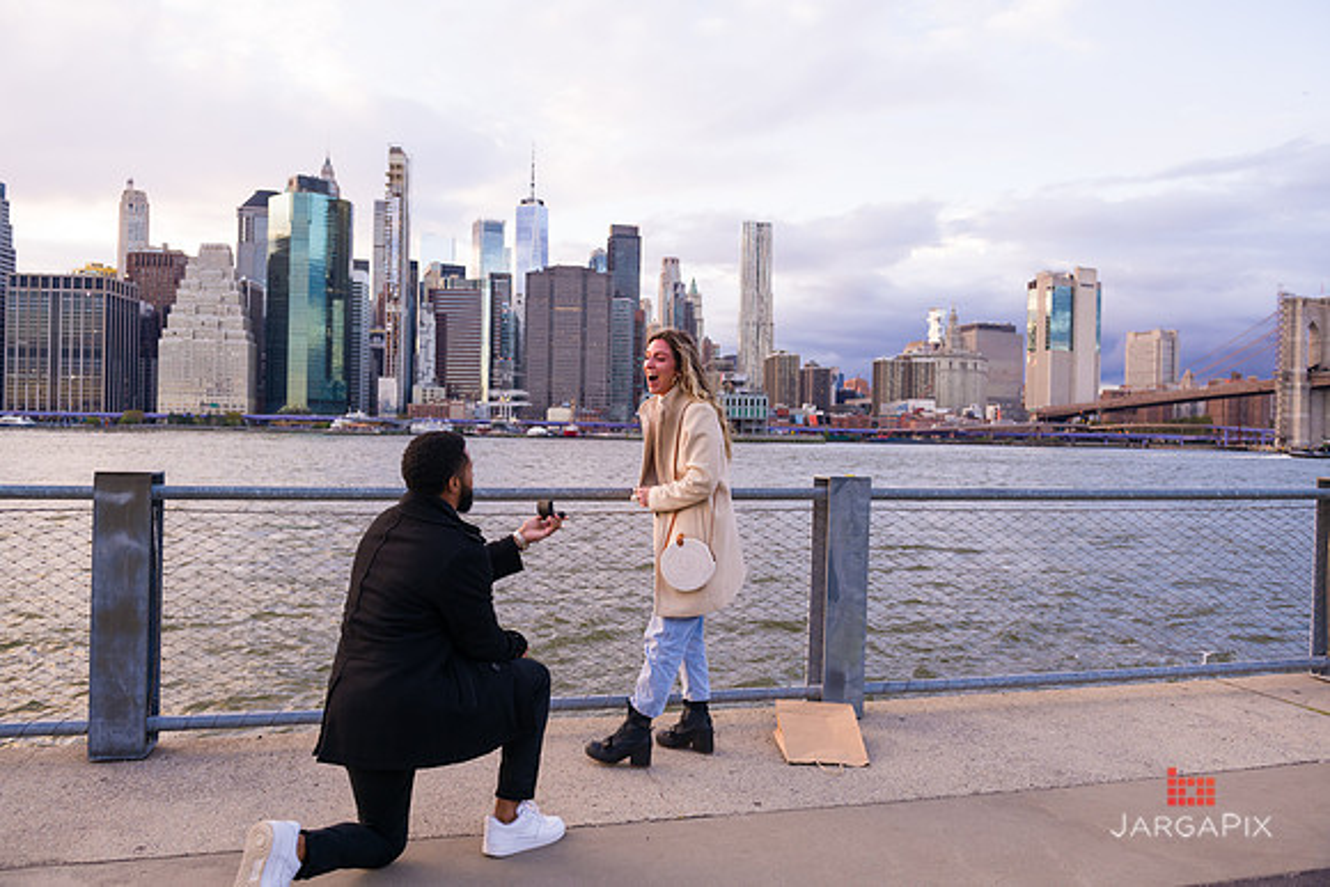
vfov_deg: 49.6
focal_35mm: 26
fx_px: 961
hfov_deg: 69.4
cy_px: 444
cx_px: 665
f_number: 4
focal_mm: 26
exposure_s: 1/200
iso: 250
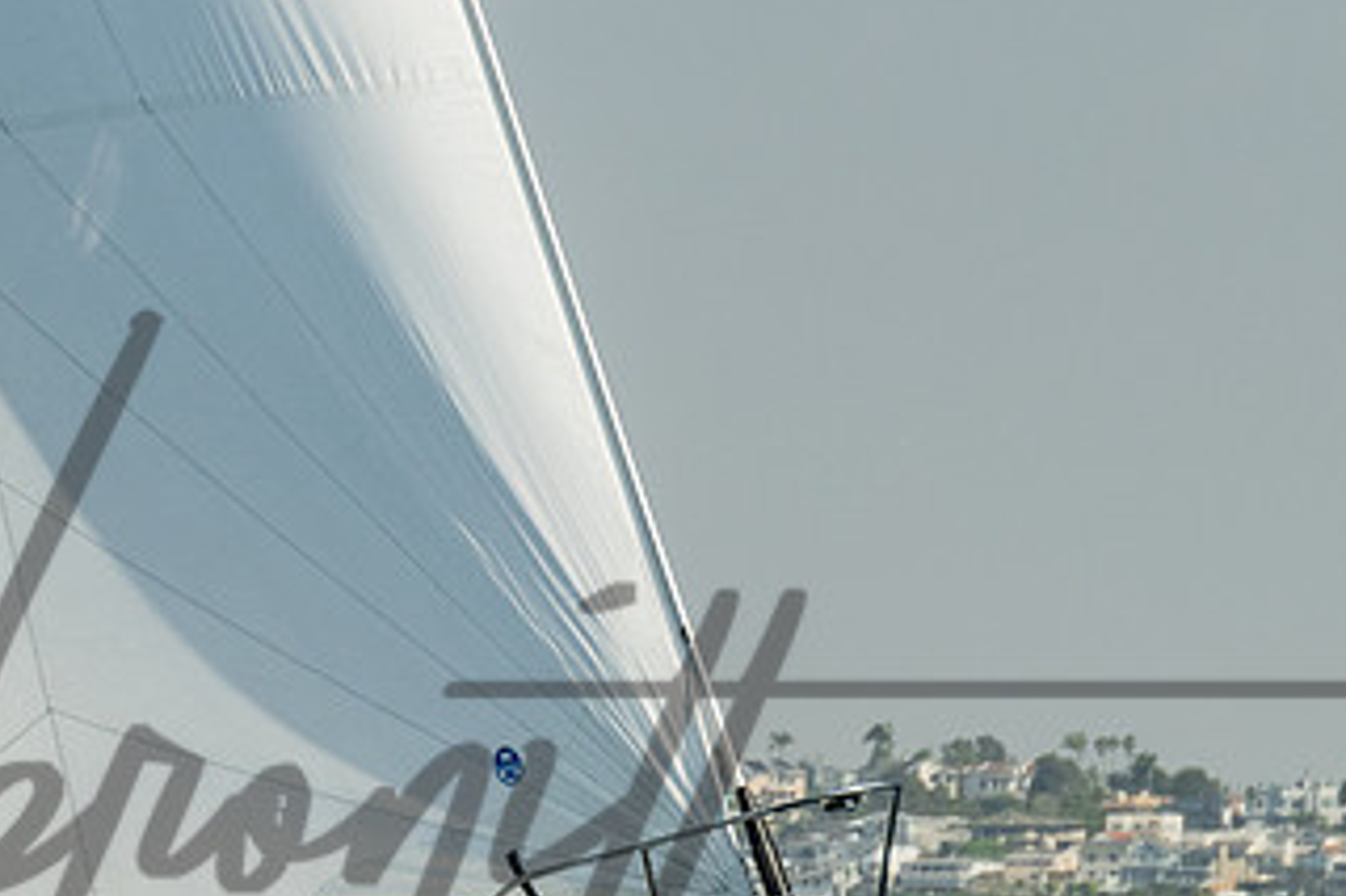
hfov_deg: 3.6
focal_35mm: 573
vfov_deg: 2.4
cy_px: 710
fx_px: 21412
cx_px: 266
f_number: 6.3
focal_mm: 170
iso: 320
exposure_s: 1/800
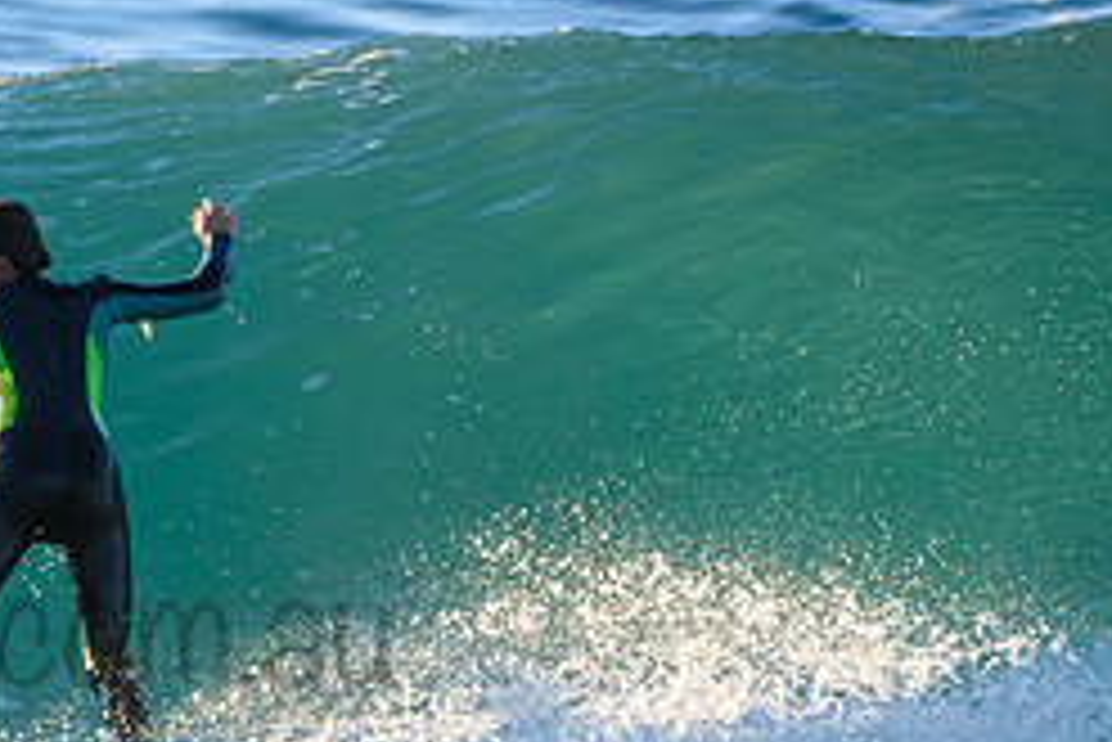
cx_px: -86
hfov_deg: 1.2
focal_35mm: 1761
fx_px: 54425
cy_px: 582
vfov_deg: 0.8
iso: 800
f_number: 5.6
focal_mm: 500
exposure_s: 1/1600
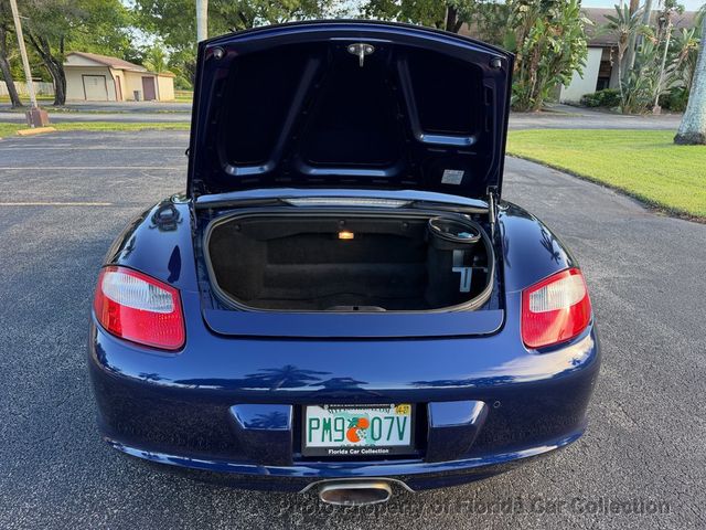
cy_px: 265
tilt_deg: -18.2
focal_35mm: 24
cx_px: 353
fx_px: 489
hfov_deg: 71.6
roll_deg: -1.5
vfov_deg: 56.8
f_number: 1.78
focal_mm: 6.76
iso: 80
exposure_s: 1/134
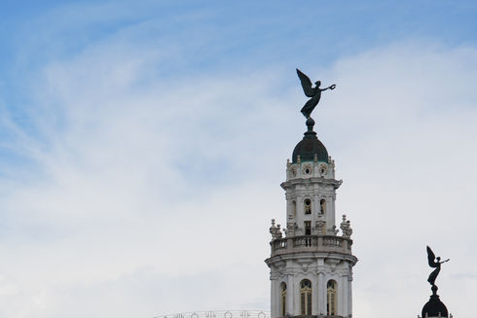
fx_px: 2425
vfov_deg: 7.4
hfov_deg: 10.8
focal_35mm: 183
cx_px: -235
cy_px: 472
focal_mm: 56
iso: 100
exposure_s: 1/250
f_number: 10
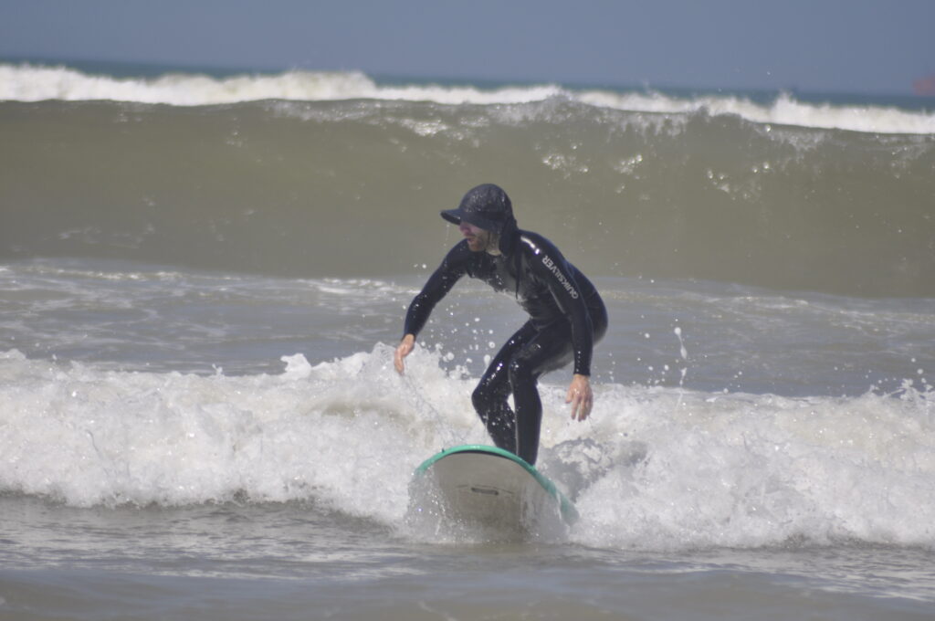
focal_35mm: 450
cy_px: 310
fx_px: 11673
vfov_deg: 3.0
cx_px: 468
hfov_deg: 4.6
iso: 200
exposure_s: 1/2000
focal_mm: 300
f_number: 5.6
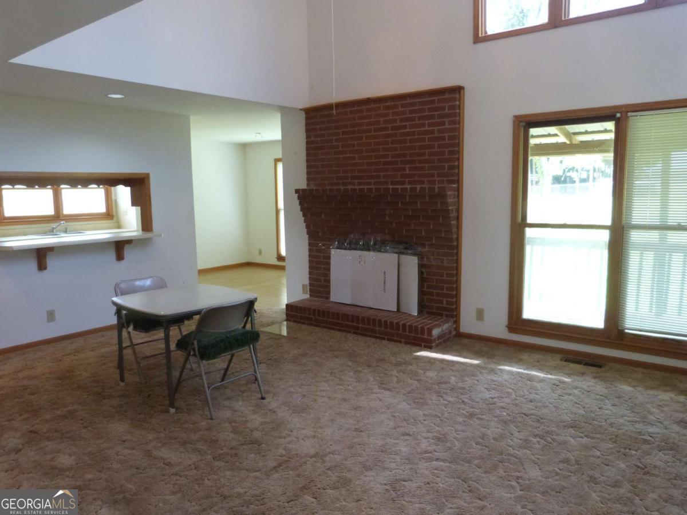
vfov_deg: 54.9
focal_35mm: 25
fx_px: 496
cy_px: 258
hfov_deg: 69.4
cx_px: 344
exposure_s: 1/60
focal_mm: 4.5
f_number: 2.8
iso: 320
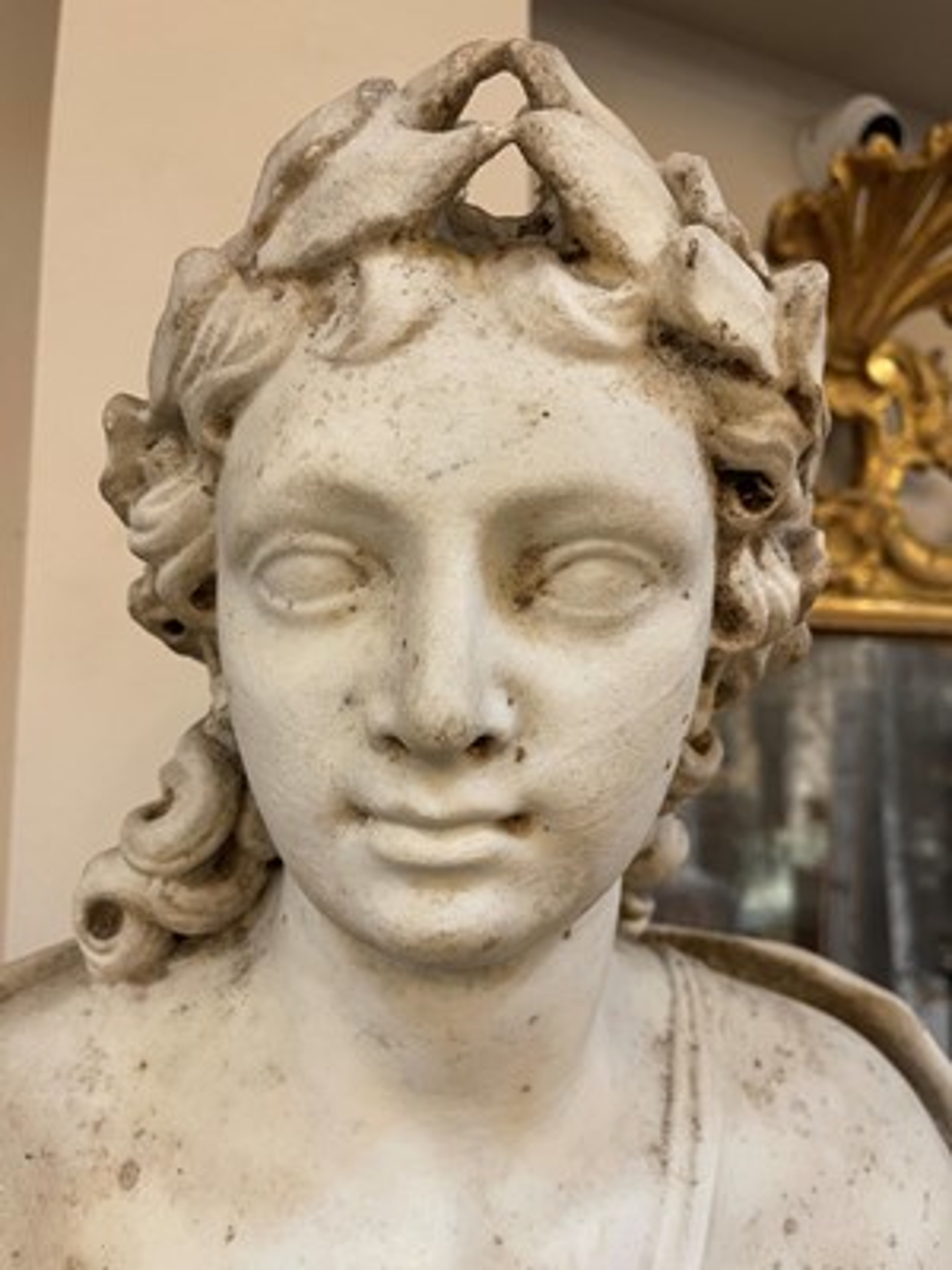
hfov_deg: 54.9
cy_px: 635
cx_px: 476
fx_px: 917
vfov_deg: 69.4
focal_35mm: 25
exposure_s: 1/50
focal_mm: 5.1
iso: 125
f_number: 1.6
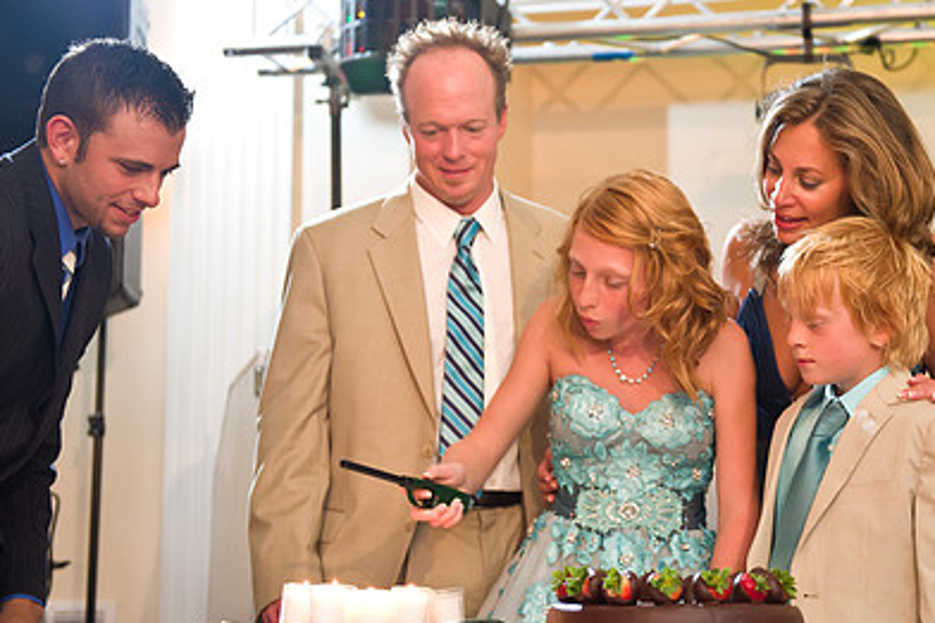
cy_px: 327
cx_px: 632
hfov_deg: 27.2
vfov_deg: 18.4
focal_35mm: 74
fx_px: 1921
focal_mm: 50
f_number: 3.2
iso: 1600
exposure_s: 1/125
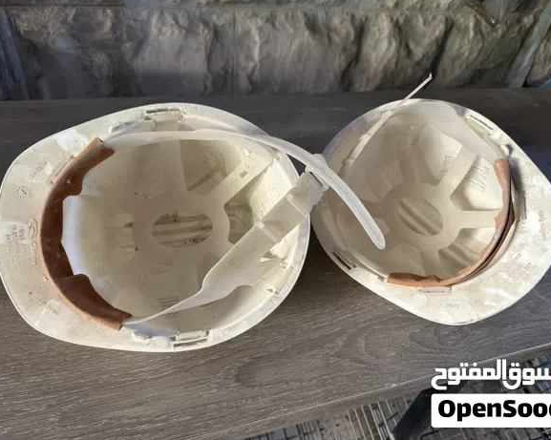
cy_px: 221
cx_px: 287
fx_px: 424
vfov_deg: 54.9
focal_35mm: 26
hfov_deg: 66.0
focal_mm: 6.86
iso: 320
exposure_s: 1/60
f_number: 1.78
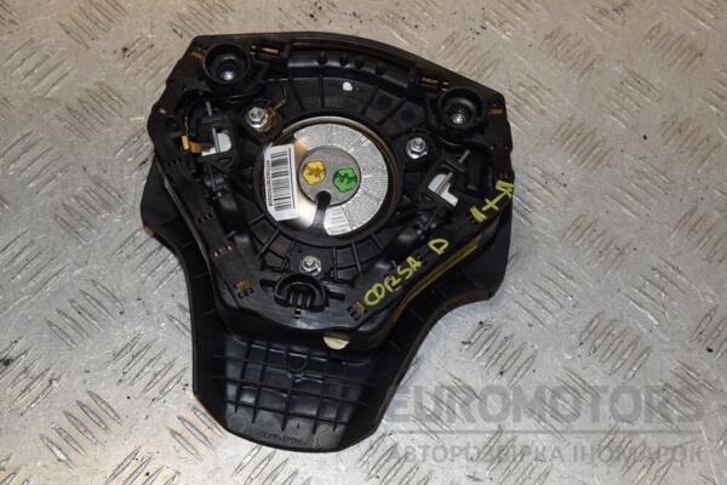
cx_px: 364
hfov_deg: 38.9
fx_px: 1030
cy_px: 242
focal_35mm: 51
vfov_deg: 26.5
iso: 800
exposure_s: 1/200
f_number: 11
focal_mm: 34
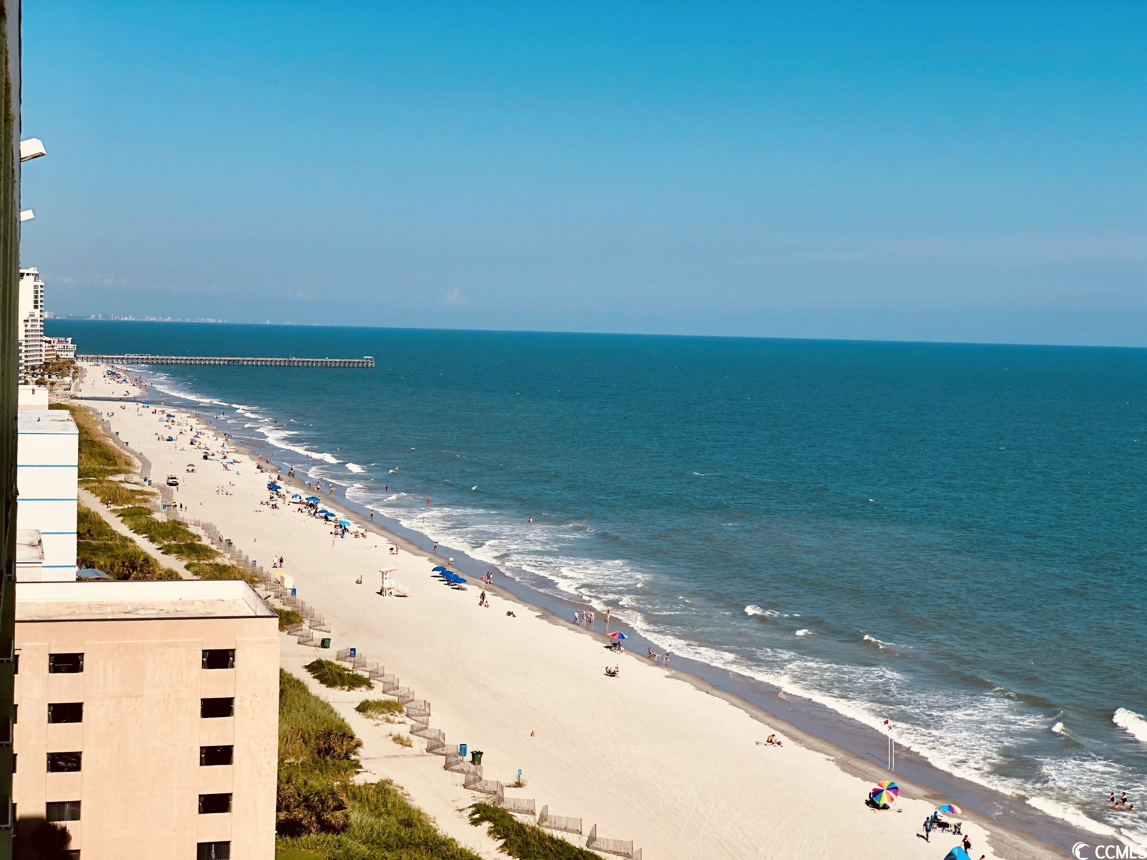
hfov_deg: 33.8
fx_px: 1889
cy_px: 430
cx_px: 574
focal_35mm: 57
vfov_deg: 25.7
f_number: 2.8
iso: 20
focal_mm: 6.6
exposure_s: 1/1429
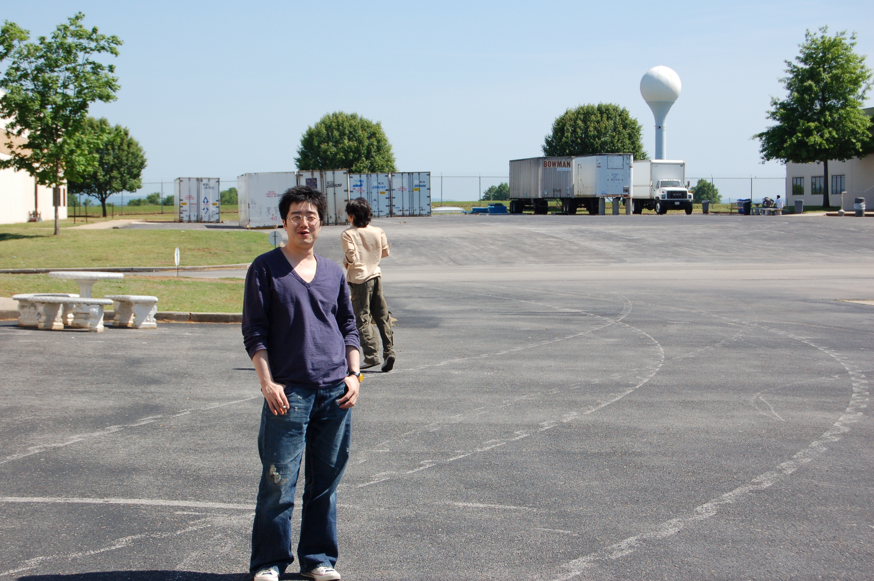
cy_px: 290
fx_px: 2001
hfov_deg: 24.6
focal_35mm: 82
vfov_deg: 16.5
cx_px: 437
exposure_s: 1/500
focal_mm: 55
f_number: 9
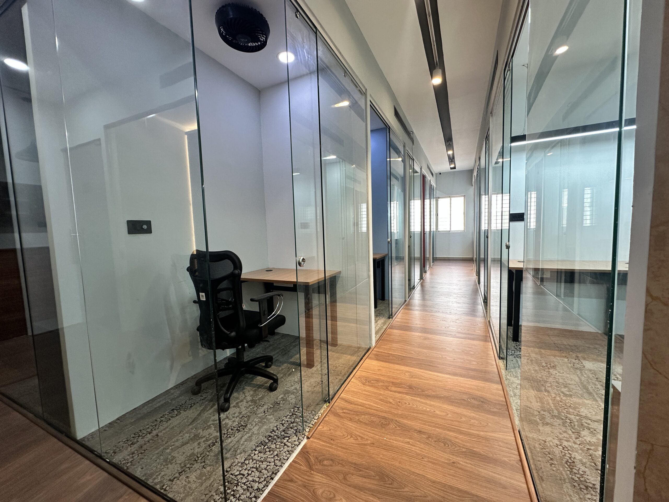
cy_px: 251
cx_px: 334
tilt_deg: -4.9
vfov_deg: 85.7
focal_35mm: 14
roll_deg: +1.5
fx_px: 271
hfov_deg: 102.1
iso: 160
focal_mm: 2.22
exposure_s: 1/100
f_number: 2.2
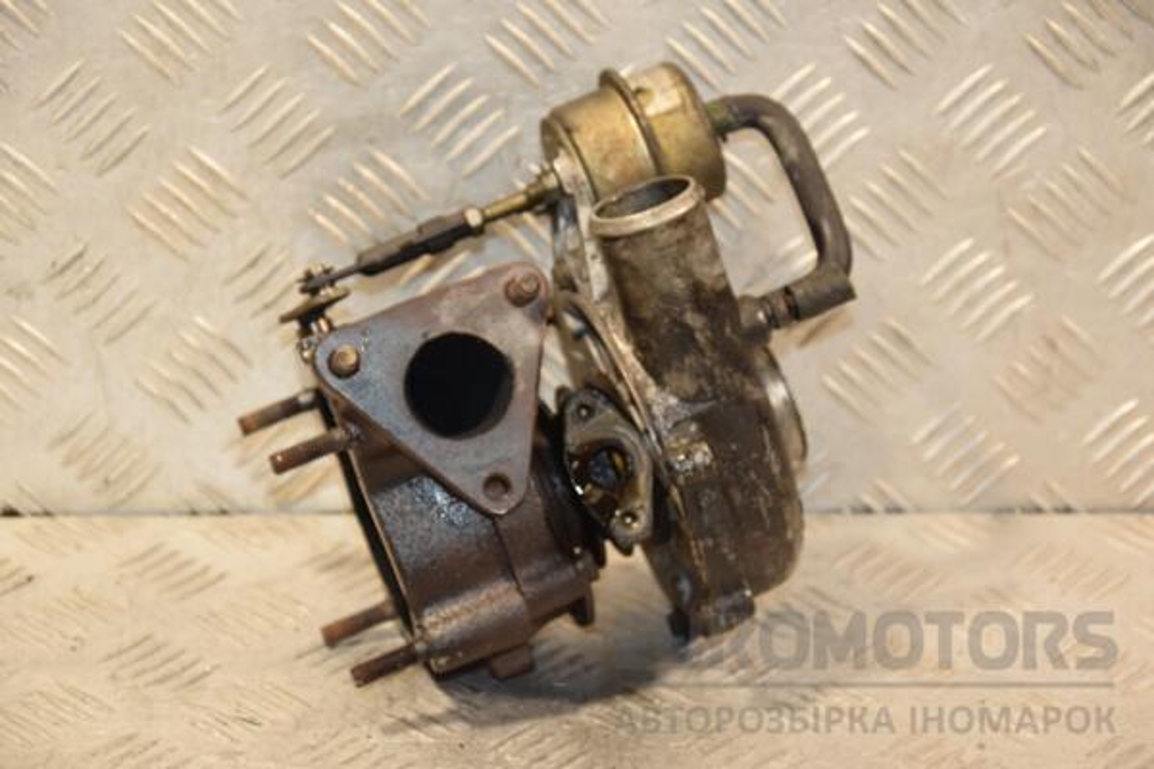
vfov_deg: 12.2
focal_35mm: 112
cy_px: 384
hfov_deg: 18.2
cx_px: 577
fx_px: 3606
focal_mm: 75
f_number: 5.3
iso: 800
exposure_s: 1/100
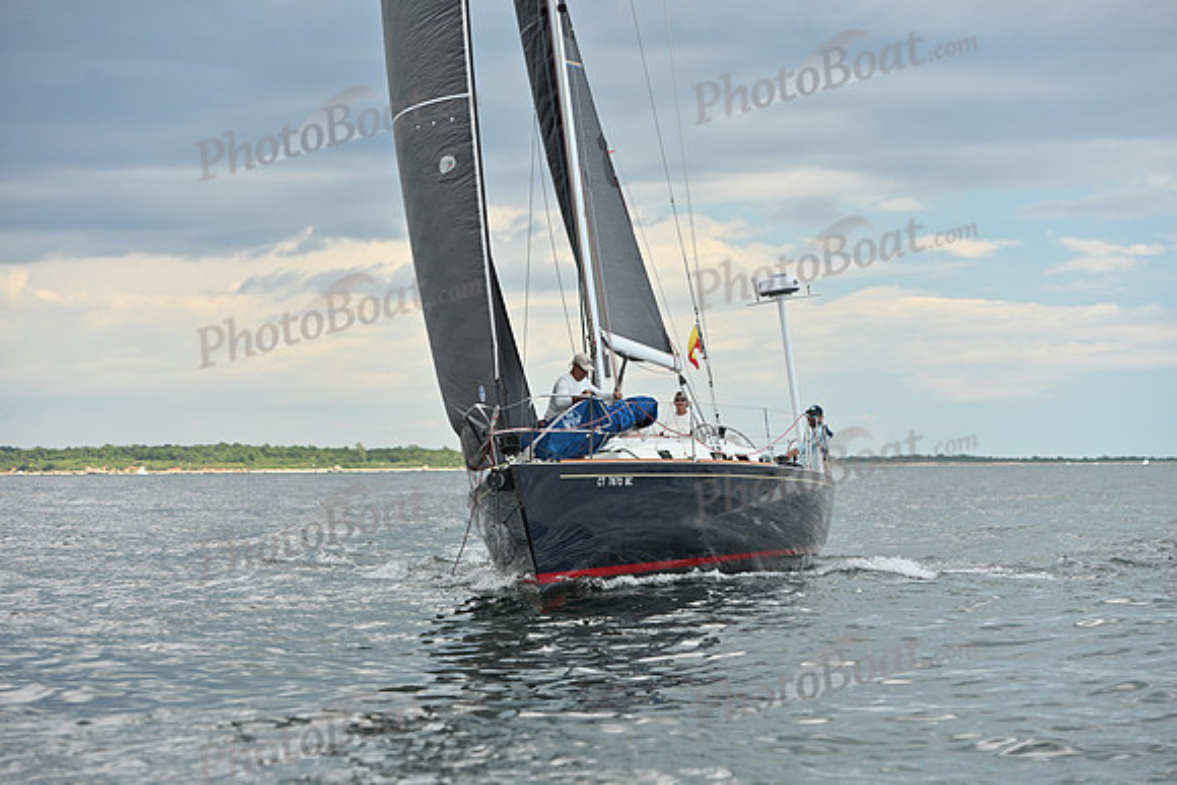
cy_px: 392
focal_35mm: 116
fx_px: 3793
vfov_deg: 11.8
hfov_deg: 17.6
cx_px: 588
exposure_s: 1/640
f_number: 4.5
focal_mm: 116
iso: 250
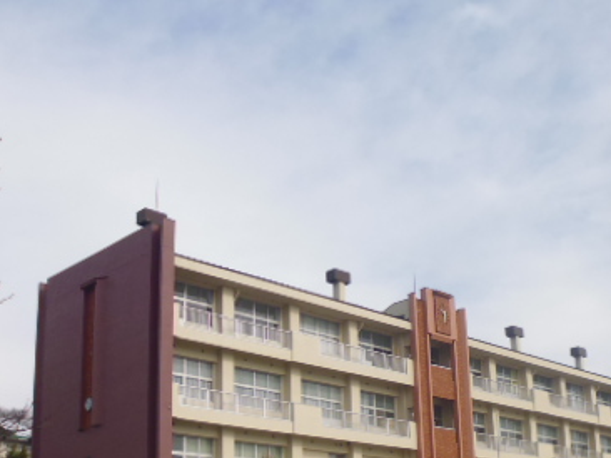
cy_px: 388
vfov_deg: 25.5
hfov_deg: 34.0
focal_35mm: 56
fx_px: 988
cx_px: 421
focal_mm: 5.6
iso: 100
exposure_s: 1/125
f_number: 10
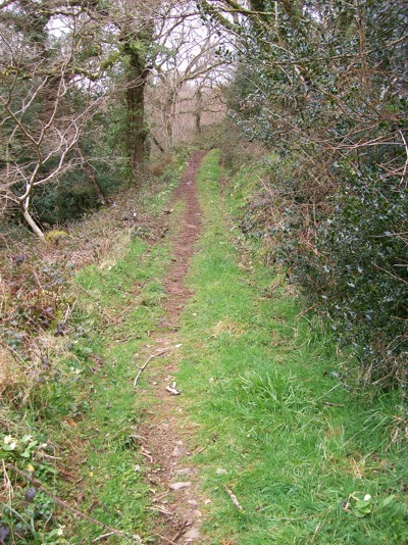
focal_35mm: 36
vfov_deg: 51.4
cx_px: 204
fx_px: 566
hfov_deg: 39.6
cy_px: 272
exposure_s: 1/152
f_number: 2.7
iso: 80
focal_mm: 6
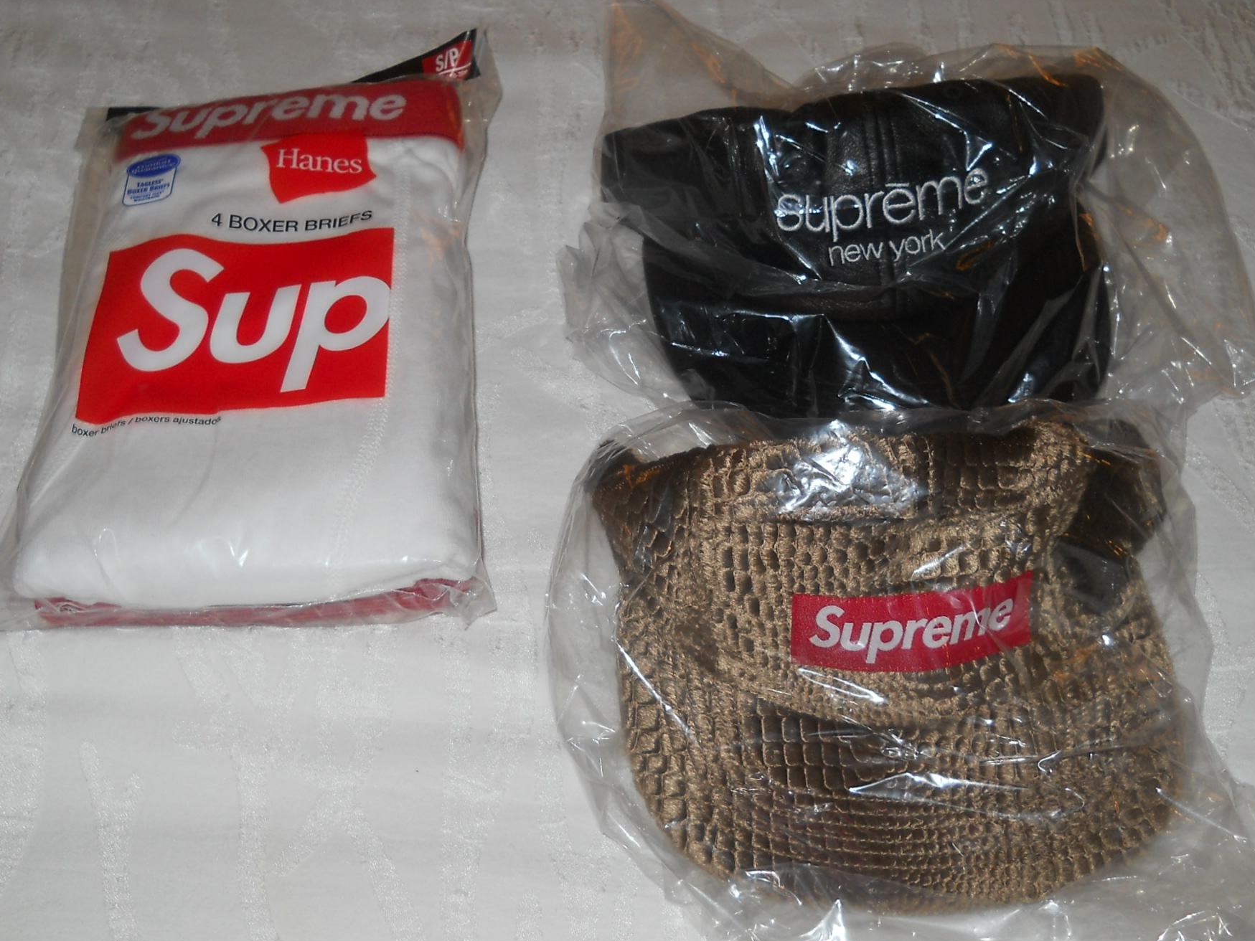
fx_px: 1740
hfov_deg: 39.6
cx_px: 654
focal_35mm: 48
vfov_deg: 30.3
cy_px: 491
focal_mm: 6.72
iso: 80
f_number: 3.1
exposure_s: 1/30
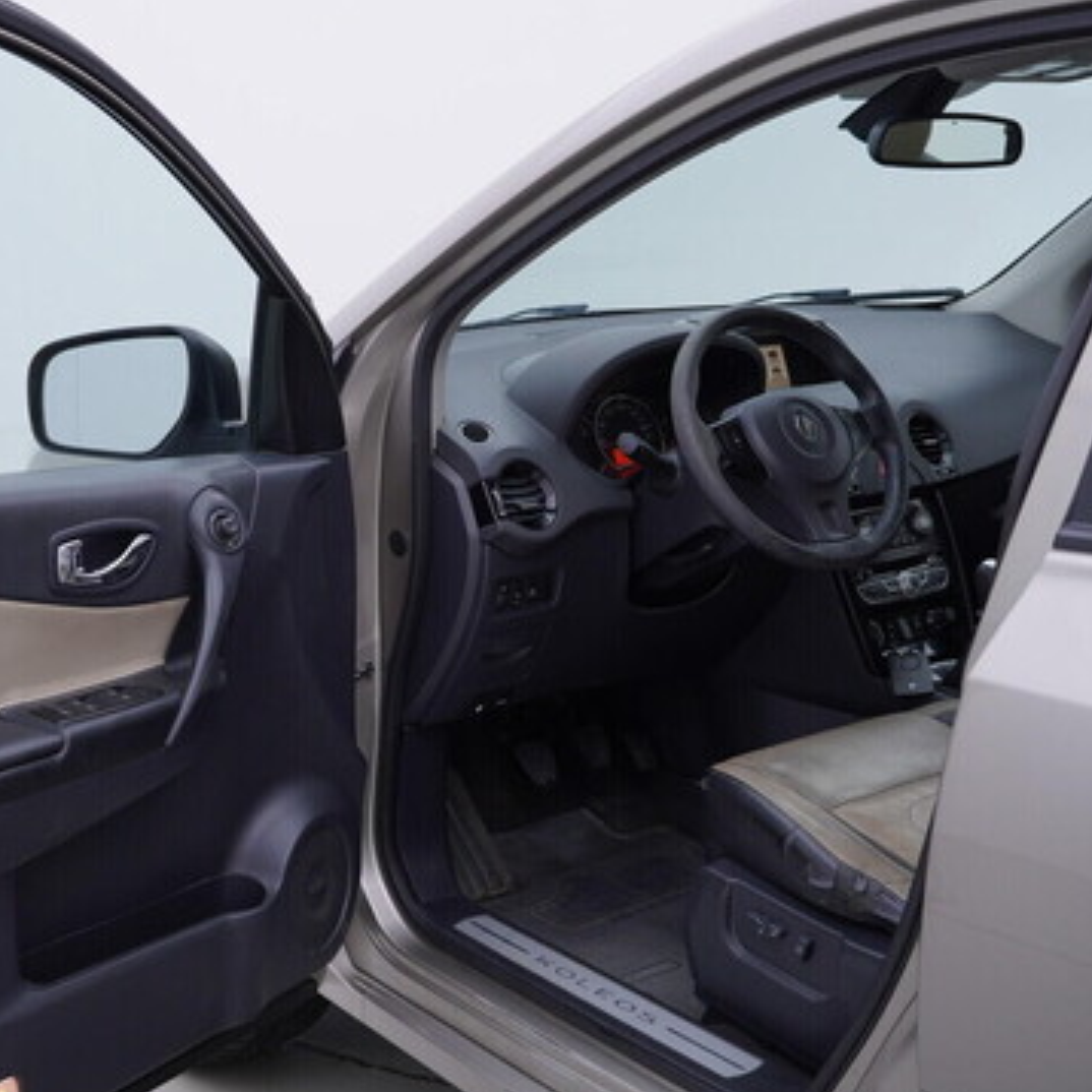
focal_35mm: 47
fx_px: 1677
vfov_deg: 36.1
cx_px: 369
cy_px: 551
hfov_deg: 35.7
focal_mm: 24
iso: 125
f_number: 4
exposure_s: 1/80
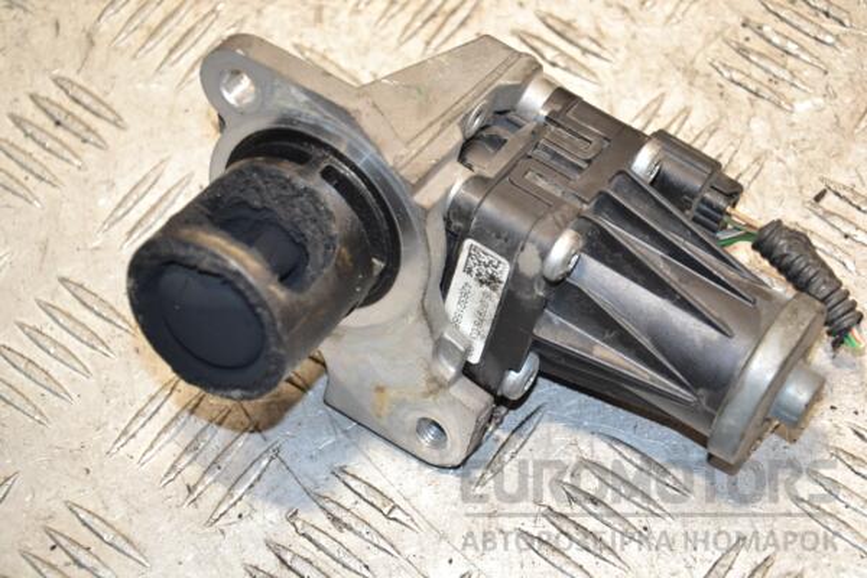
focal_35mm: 105
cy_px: 289
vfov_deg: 13.0
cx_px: 434
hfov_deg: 19.5
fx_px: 2529
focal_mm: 70
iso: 800
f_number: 5.3
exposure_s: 1/100
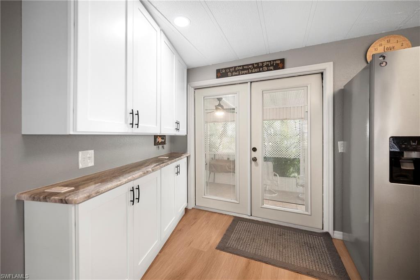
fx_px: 163
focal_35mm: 14
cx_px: 210
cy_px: 140
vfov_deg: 81.2
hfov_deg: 104.3
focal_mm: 14
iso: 450
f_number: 4
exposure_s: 1/15
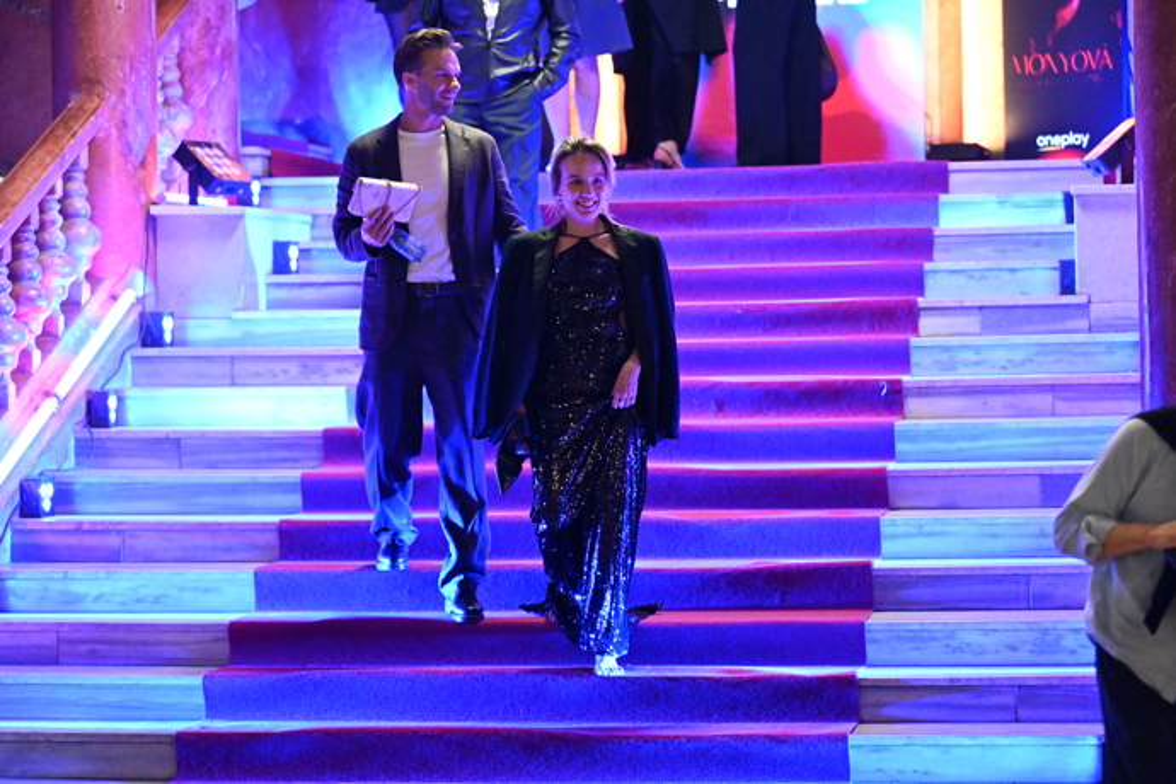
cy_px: 392
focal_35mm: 115
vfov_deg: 11.9
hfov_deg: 17.8
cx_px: 588
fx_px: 3756
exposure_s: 1/320
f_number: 3.2
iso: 16000
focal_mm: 115
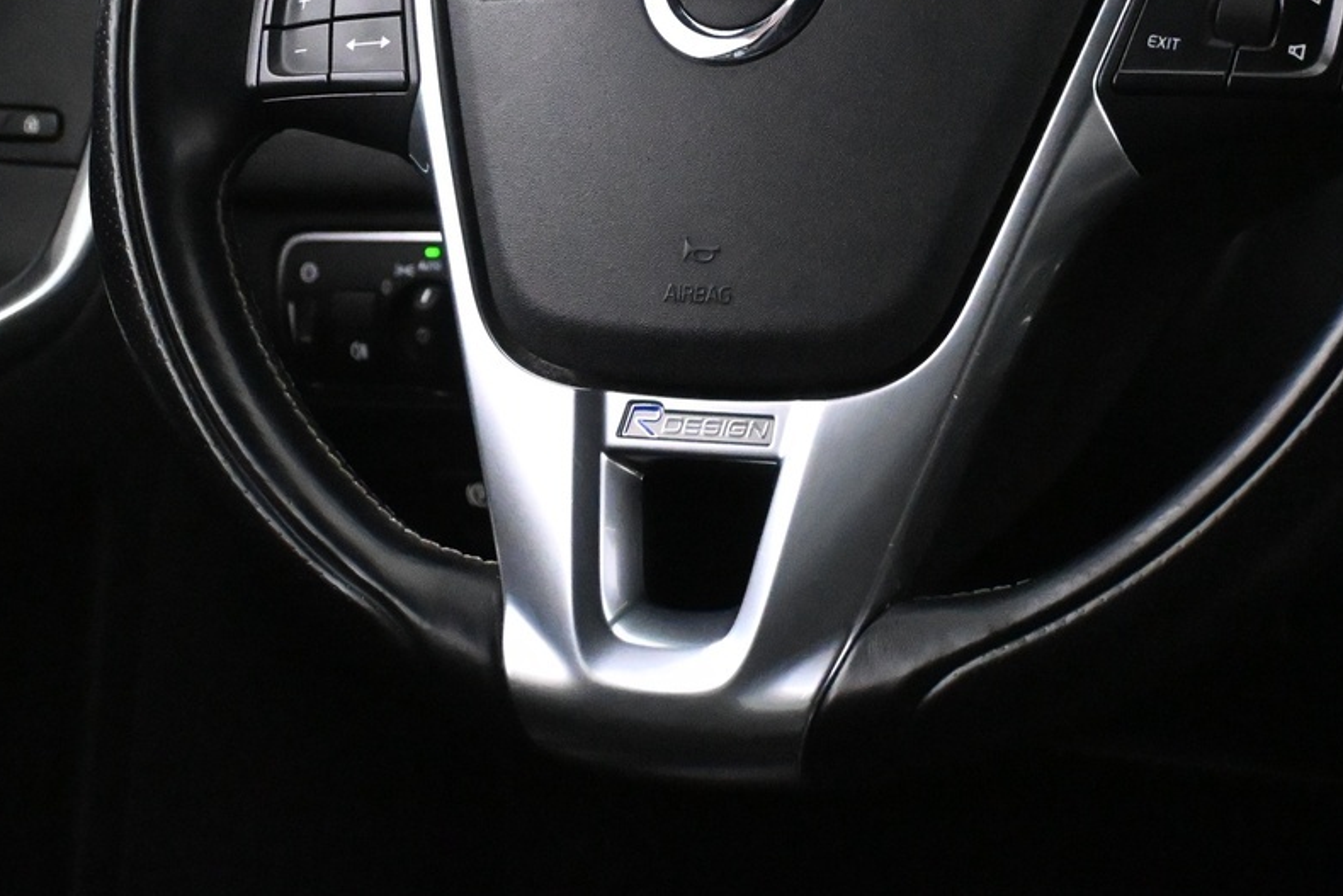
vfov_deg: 16.4
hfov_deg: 24.9
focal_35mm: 82
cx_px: 755
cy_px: 9
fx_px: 3042
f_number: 4.5
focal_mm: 26.5
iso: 9000
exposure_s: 1/60
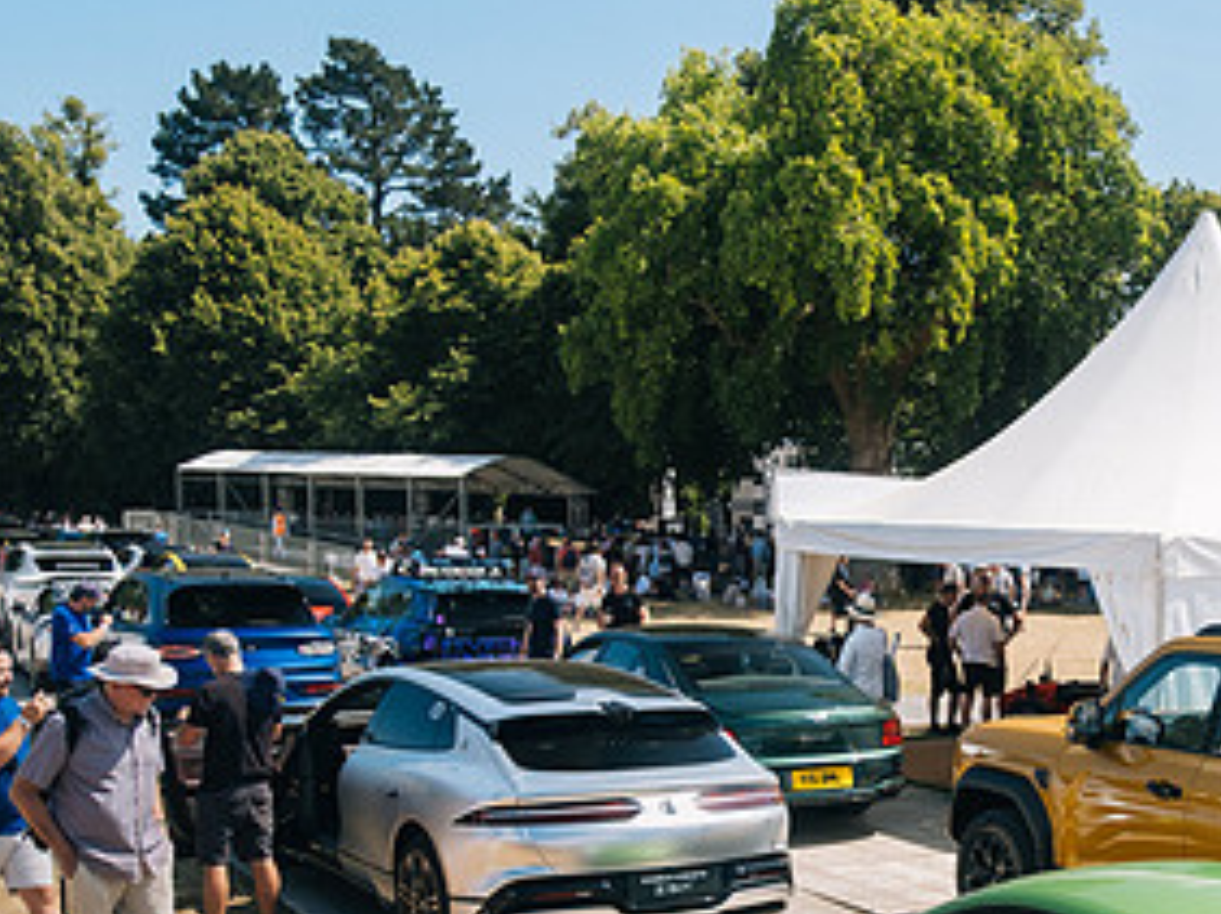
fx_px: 1727
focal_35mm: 49
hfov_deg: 37.9
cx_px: 919
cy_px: 735
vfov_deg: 29.0
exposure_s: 1/640
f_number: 2.8
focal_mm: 16
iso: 160
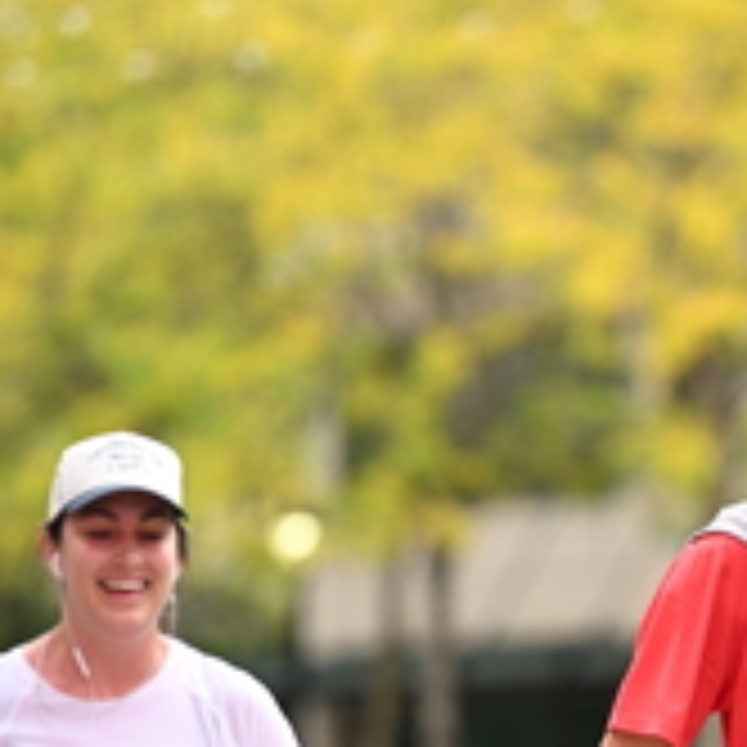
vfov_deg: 4.0
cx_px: 682
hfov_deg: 4.0
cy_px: 688
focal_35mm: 437
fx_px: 10669
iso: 640
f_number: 2.8
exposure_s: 1/2000
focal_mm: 155
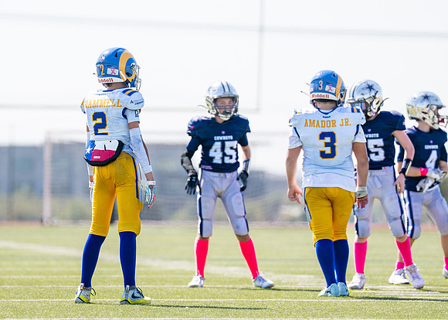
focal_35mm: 353
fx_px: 4488
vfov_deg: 4.1
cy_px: 147
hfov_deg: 5.7
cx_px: 148
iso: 125
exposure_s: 1/2500
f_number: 2.8
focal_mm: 200
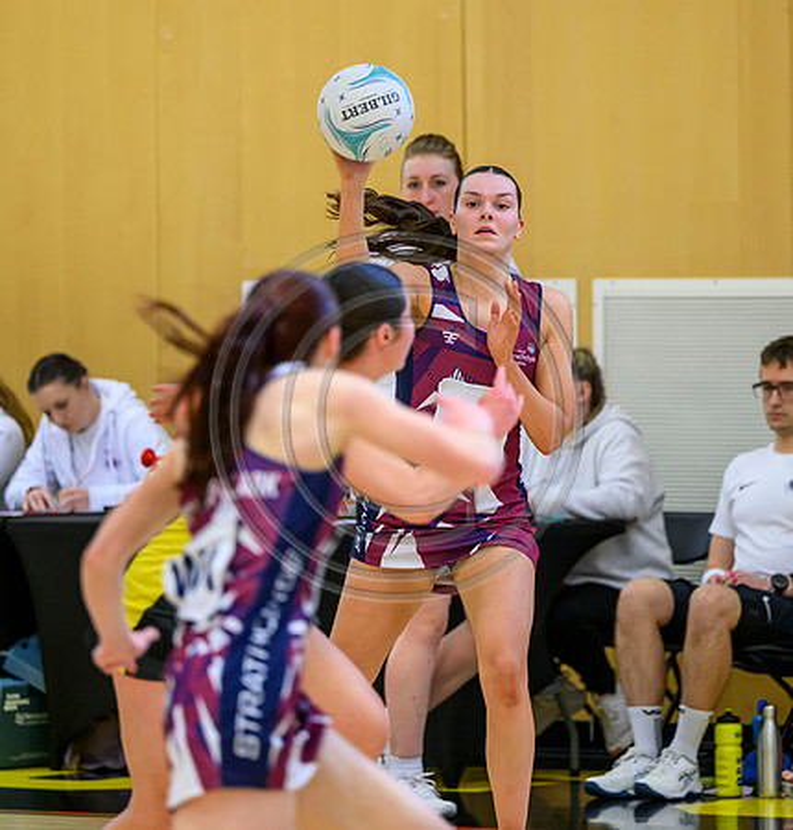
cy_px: 345
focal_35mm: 305
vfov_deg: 5.9
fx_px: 8082
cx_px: 416
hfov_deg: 5.6
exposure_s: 1/800
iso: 3200
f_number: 3.2
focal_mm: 200
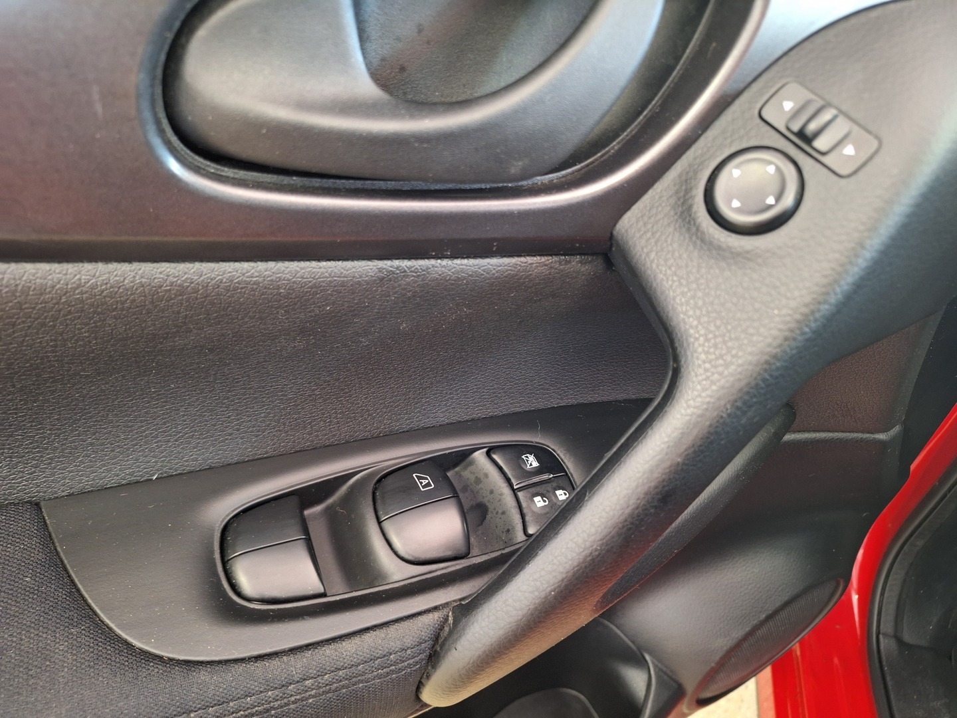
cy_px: 359
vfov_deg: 58.9
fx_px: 636
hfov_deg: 73.9
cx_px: 478
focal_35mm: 23
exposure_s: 1/25
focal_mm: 5.54
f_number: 1.8
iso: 400
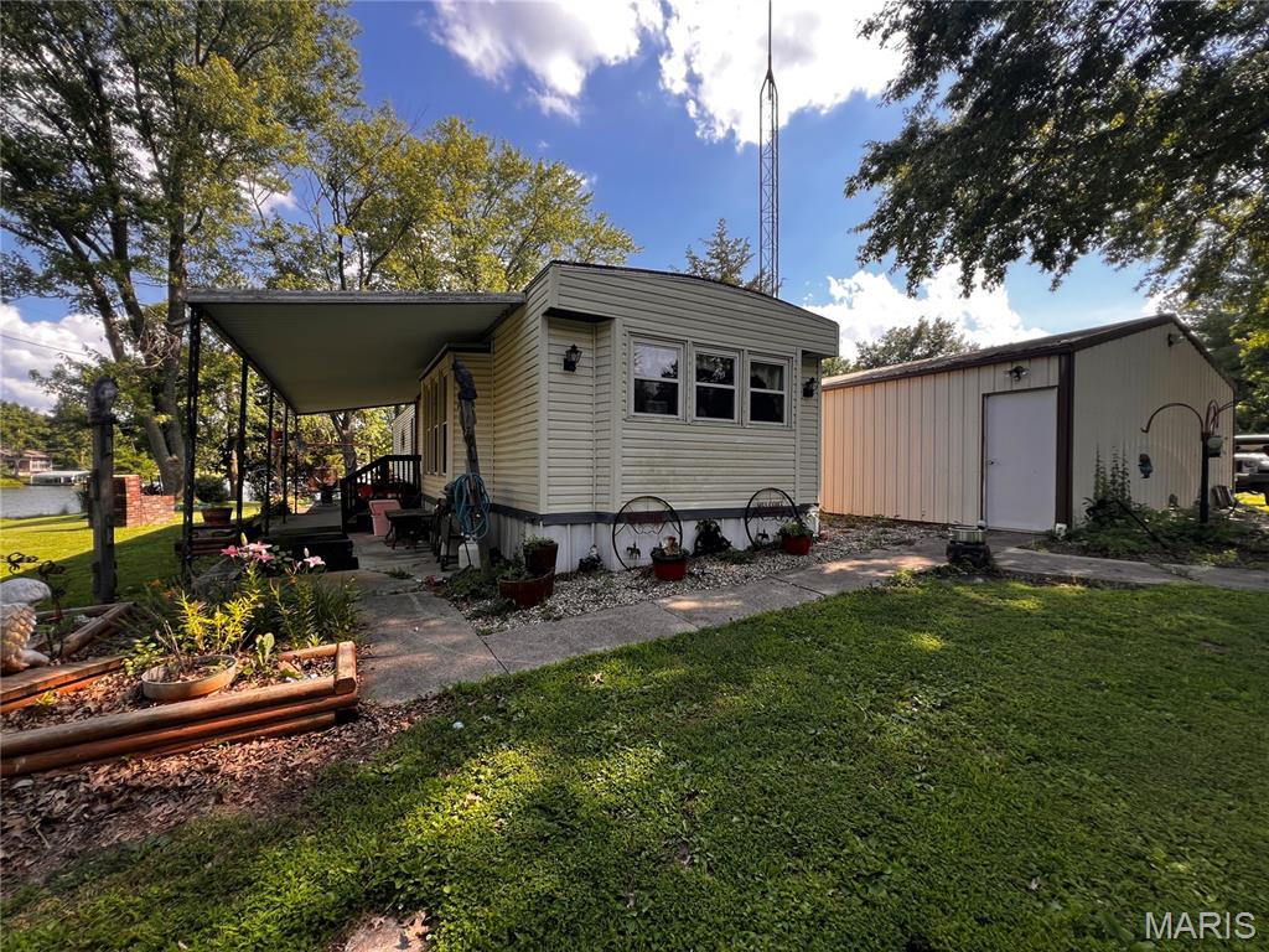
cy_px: 476
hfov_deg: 106.2
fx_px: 477
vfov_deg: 89.9
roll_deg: -0.8
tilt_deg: -2.2
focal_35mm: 13
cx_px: 634
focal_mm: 1.57
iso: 32
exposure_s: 1/277
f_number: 1.8
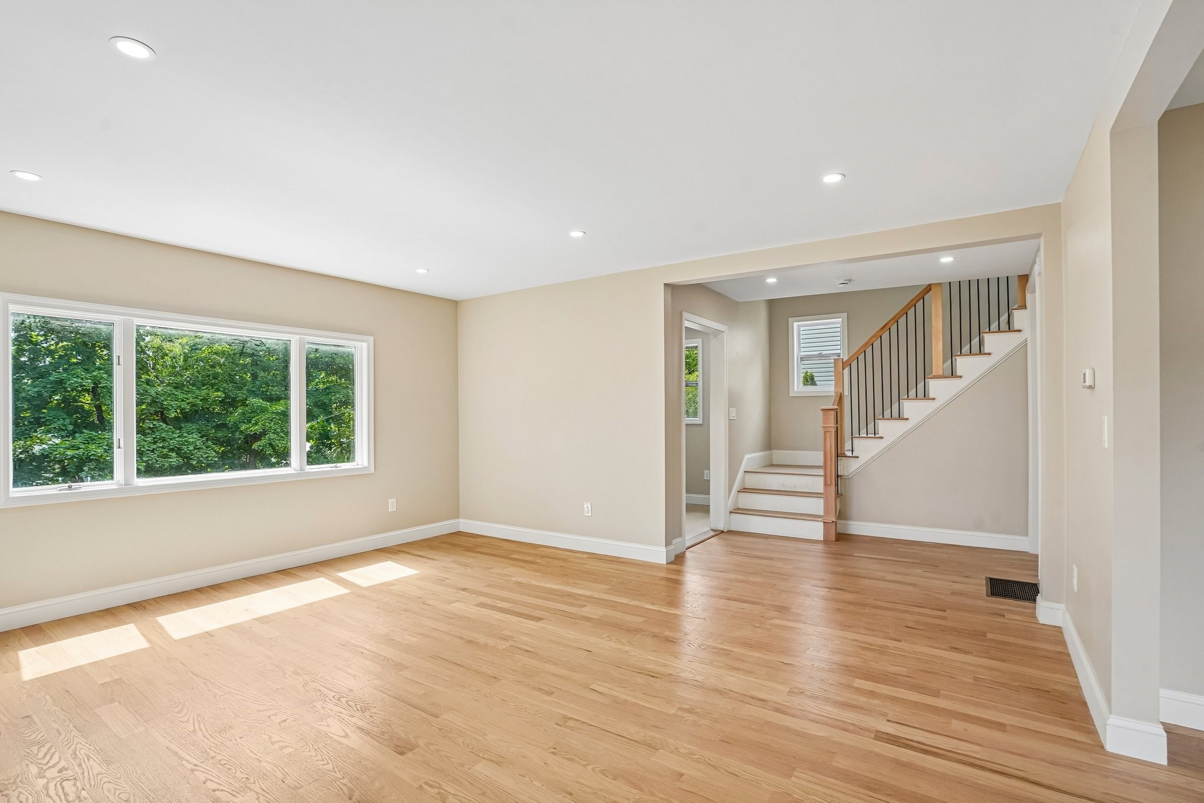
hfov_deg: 96.7
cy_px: 402
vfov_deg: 73.7
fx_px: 535
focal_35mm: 16
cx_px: 602
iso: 160
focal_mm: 16
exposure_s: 1/30
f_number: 8
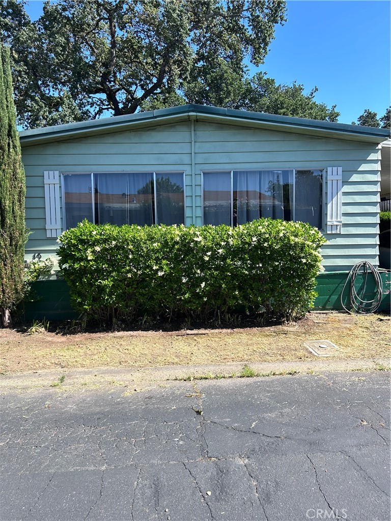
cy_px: 260
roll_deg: +0.8
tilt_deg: -3.9
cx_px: 196
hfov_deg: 53.1
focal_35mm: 26
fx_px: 392
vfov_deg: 67.3
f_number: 1.5
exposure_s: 1/1869
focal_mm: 5.7
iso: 50
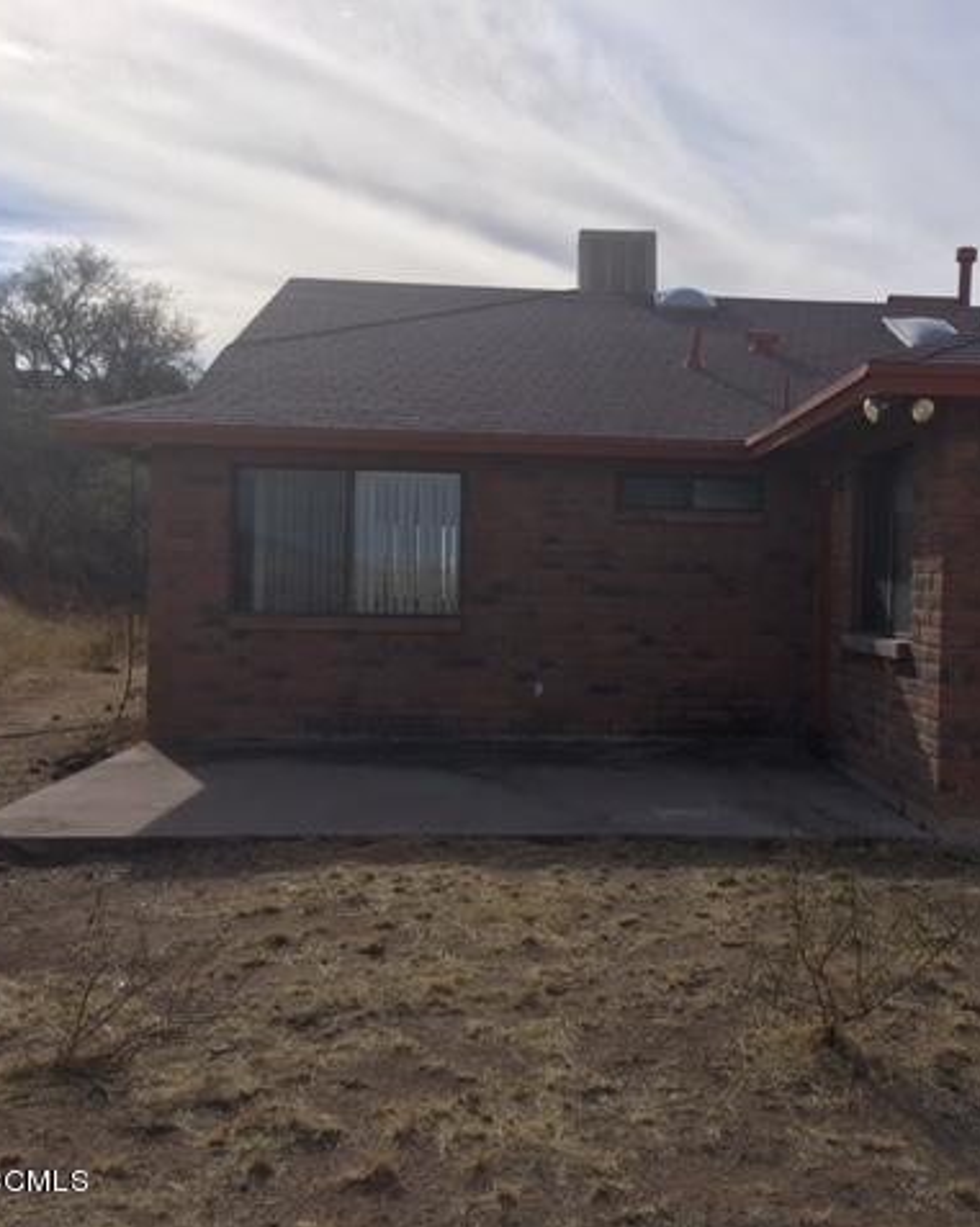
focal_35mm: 38
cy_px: 615
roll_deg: -1.4
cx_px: 666
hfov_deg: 38.6
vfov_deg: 48.0
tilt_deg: +0.2
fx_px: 1379
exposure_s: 1/2262
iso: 25
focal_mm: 4.15
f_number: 2.2
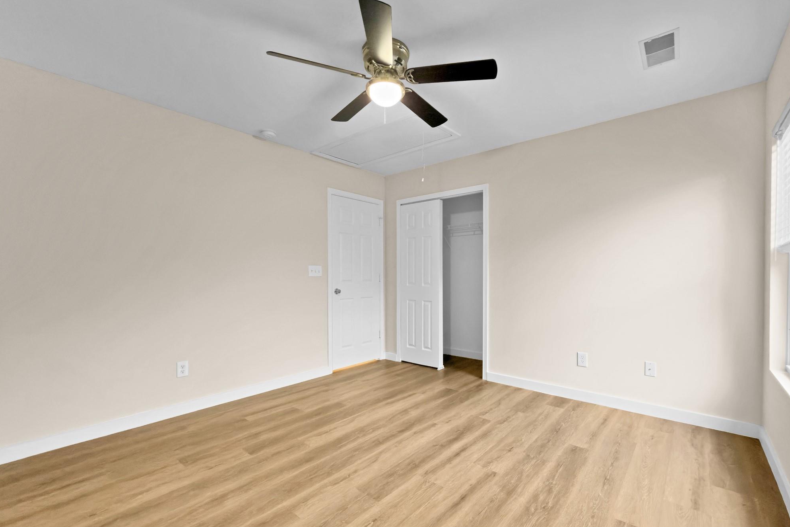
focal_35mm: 15
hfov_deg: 100.4
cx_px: 399
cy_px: 303
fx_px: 329
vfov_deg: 76.8
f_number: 2.2
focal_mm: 2.22
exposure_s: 1/30
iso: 160
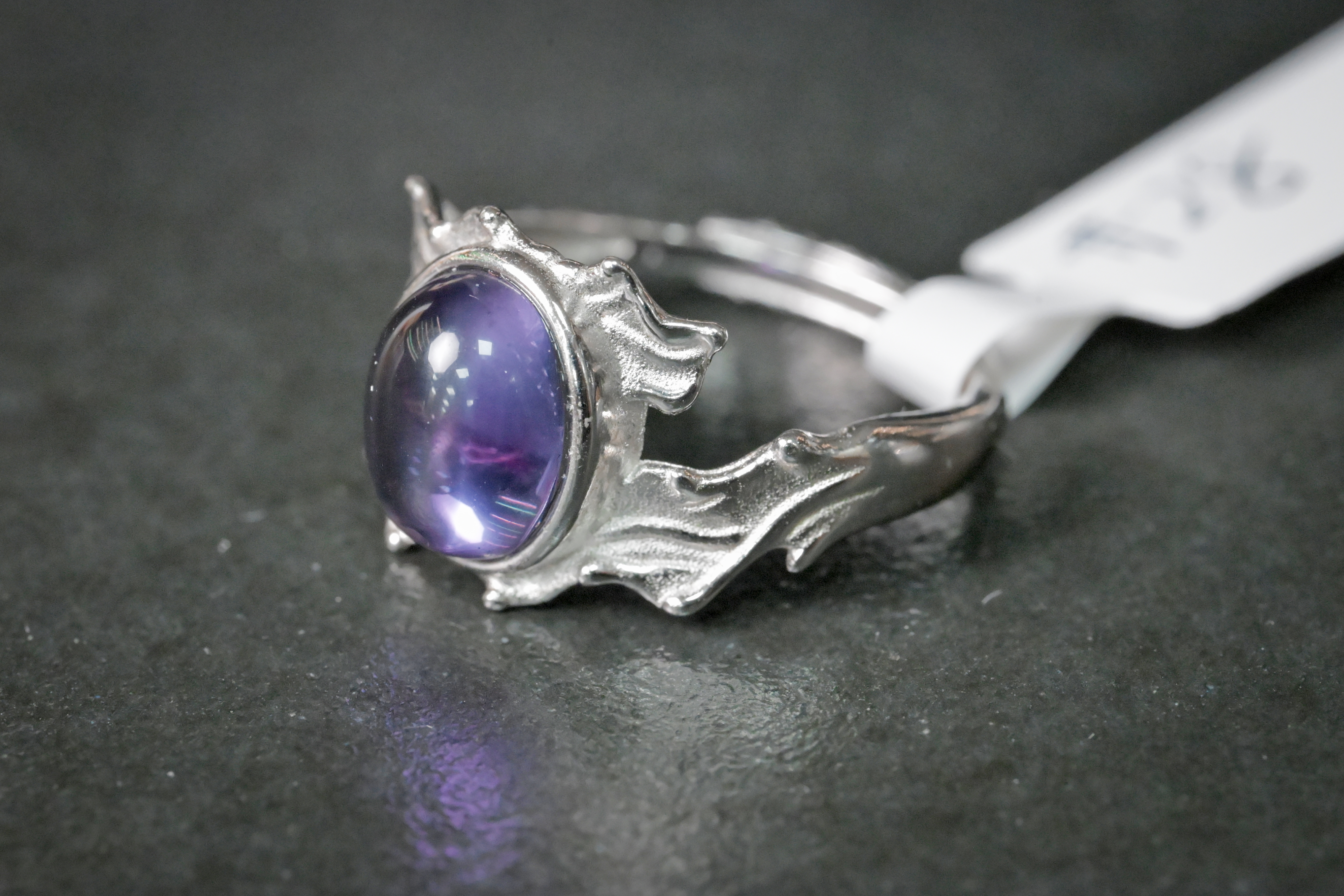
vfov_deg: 13.0
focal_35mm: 105
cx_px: 672
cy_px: 448
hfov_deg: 19.5
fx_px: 3920
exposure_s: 1/125
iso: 11400
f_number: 16
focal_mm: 105
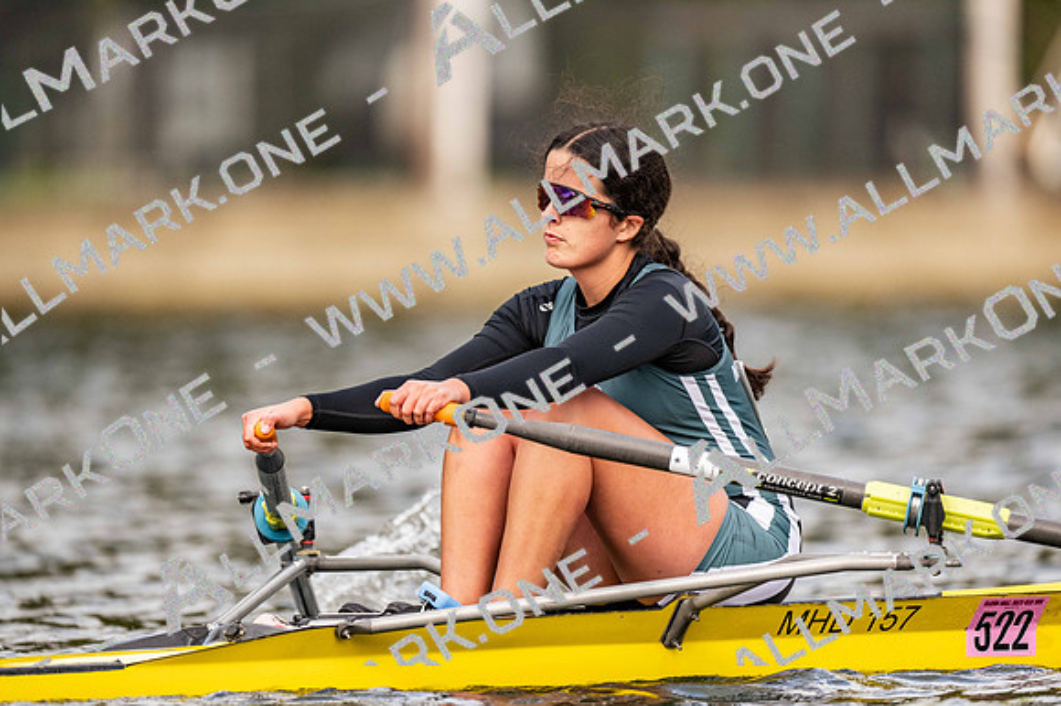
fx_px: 17677
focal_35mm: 600
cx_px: 530
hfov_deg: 3.4
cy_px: 353
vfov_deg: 2.3
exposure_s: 1/2500
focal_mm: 600
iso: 900
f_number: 4
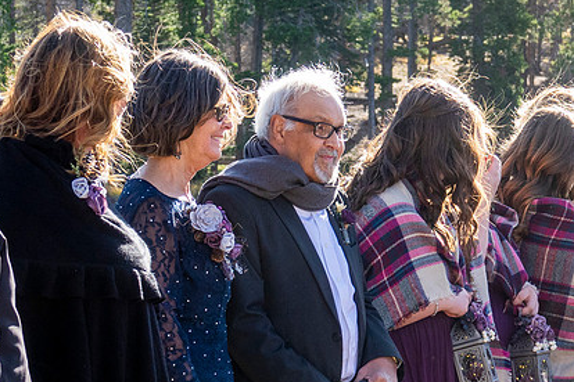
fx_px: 1562
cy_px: 261
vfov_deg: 13.9
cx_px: 273
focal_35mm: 98
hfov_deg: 20.8
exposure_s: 1/320
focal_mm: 25.61
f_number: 4
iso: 200
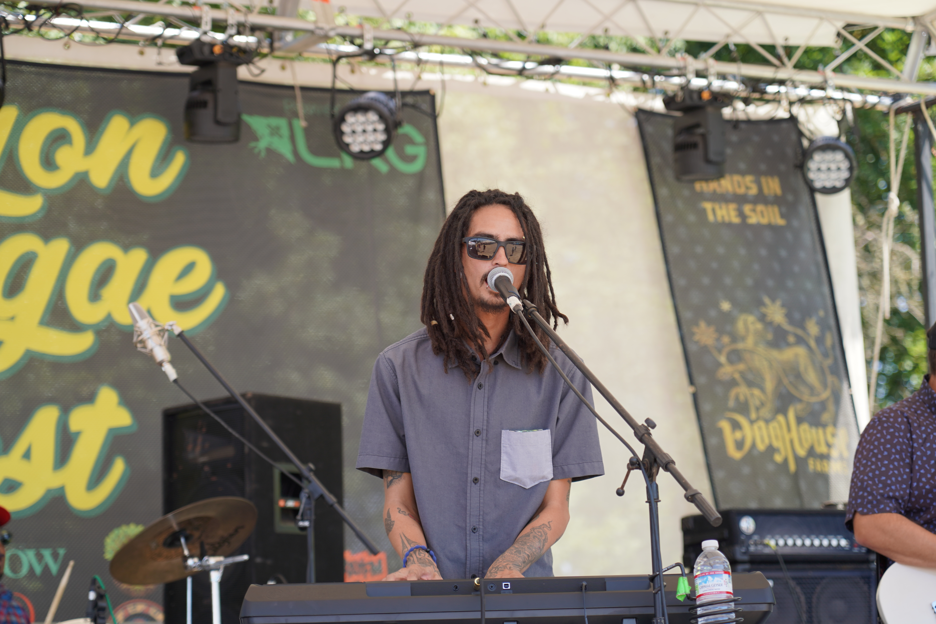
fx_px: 2730
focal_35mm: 105
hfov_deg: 19.5
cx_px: 468
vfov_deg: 13.0
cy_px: 312
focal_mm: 105
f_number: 4
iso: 100
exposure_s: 1/200
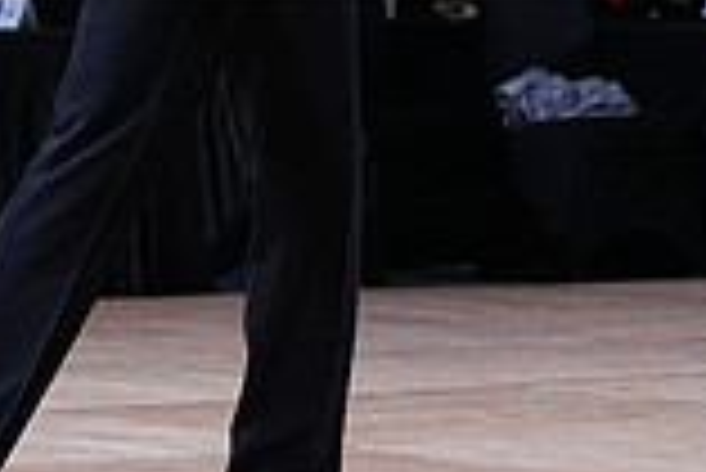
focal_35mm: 310
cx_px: 492
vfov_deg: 4.4
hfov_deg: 6.6
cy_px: -153
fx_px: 6085
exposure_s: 1/500
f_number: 4
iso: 2000
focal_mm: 84
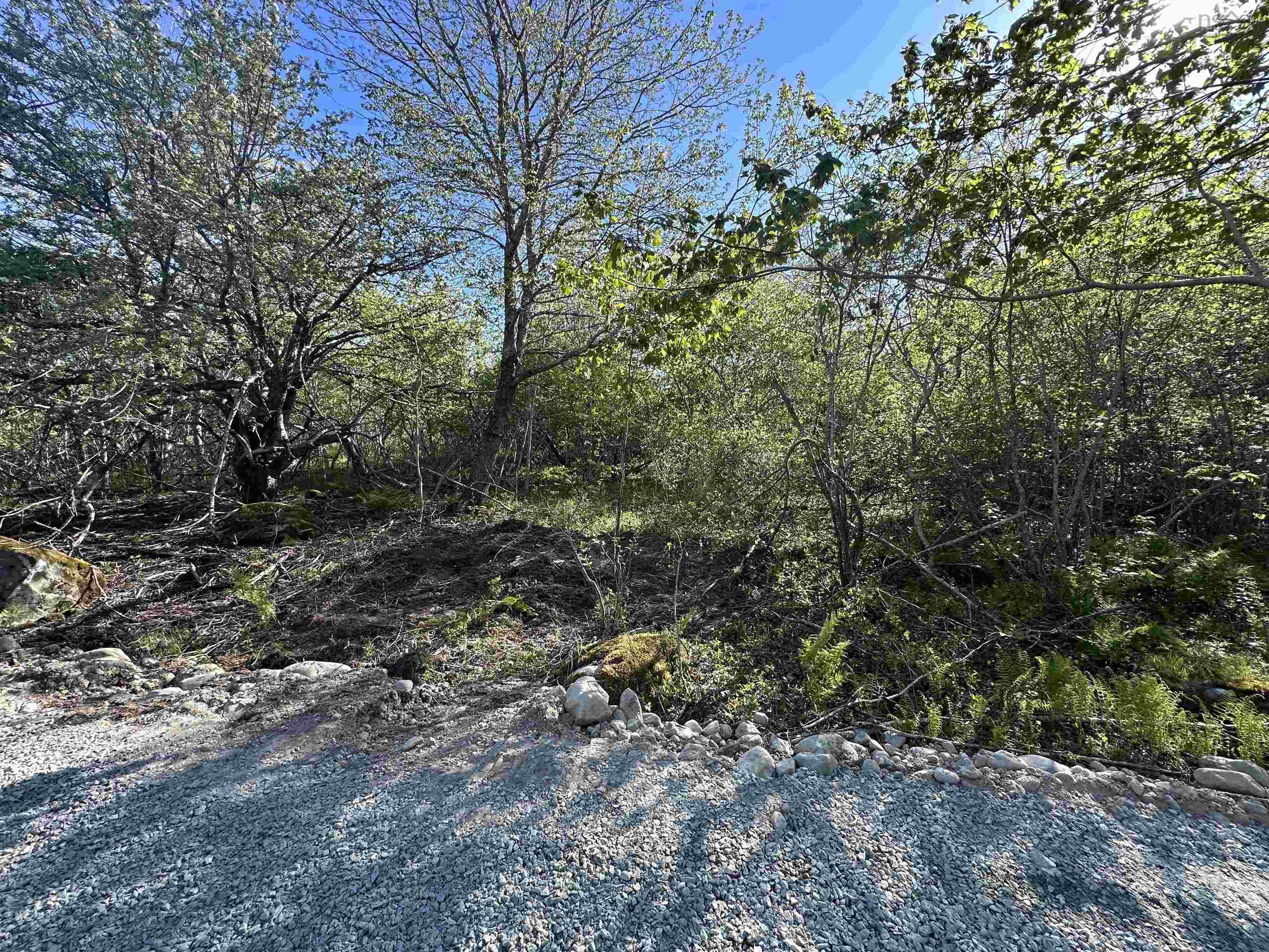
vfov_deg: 85.7
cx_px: 634
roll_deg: -0.3
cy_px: 476
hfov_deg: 102.1
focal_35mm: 14
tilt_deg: -2.5
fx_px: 513
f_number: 2.2
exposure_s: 1/292
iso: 40
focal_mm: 2.22
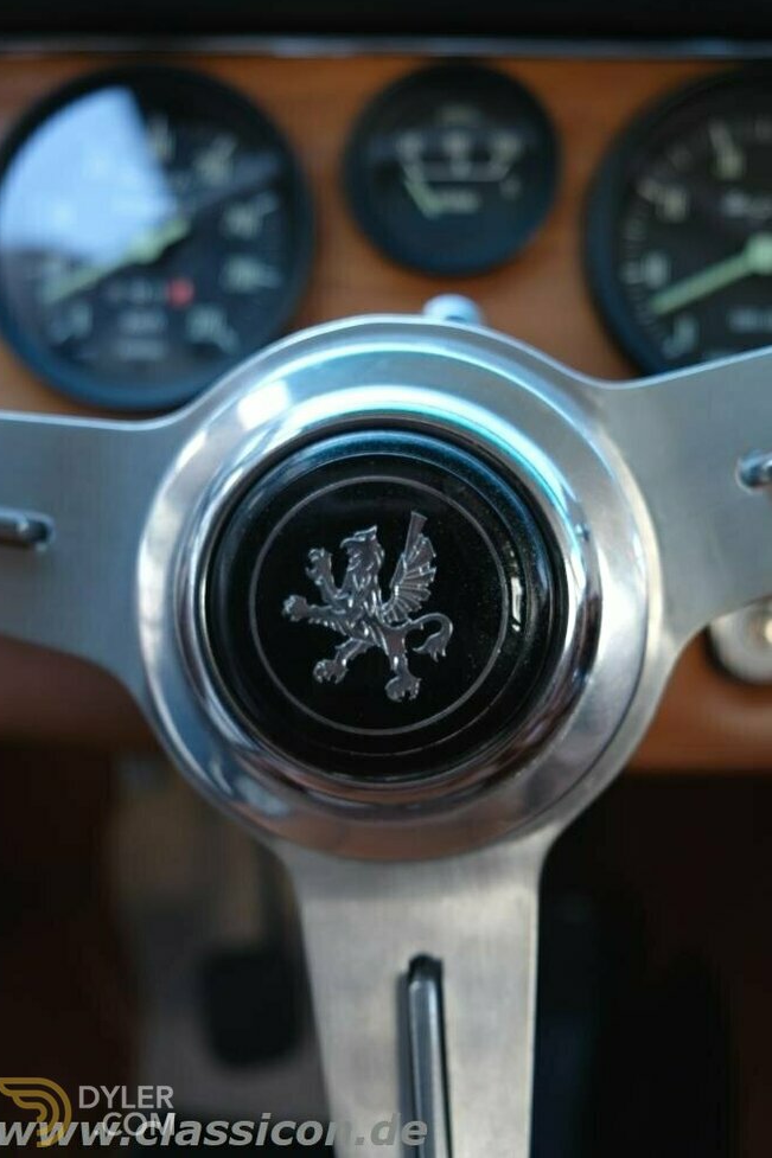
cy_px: 567
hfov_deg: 31.2
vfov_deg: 45.4
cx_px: 380
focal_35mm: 43
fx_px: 1384
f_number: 3.2
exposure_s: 1/80
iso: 200
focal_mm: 27.7
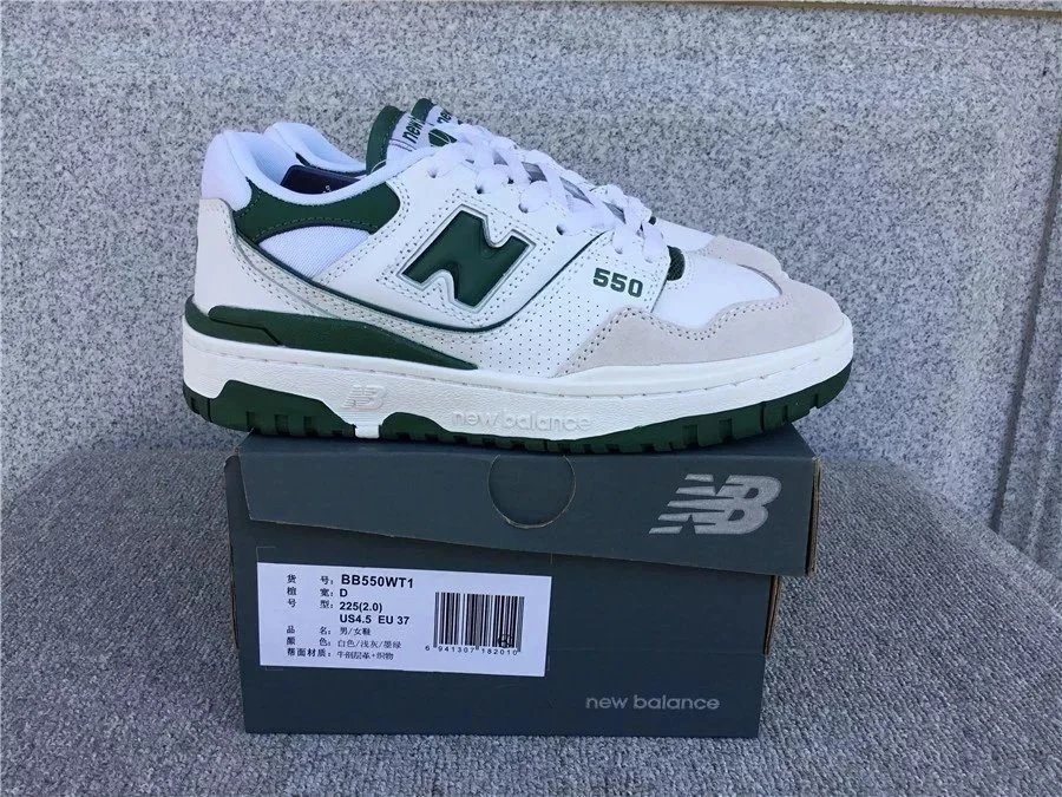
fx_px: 951
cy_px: 398
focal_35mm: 31
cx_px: 531
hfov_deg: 58.4
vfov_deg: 45.4
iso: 25
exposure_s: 1/345
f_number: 2.4
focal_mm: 3.3
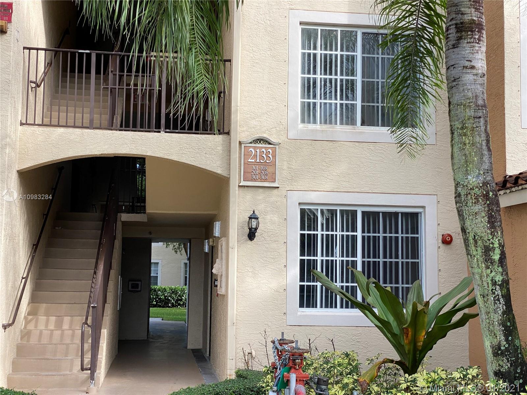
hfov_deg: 36.8
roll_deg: -1.8
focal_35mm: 52
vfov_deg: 28.0
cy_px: 198
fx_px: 792
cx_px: 264
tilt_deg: +5.9
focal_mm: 6
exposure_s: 1/340
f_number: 2
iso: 20
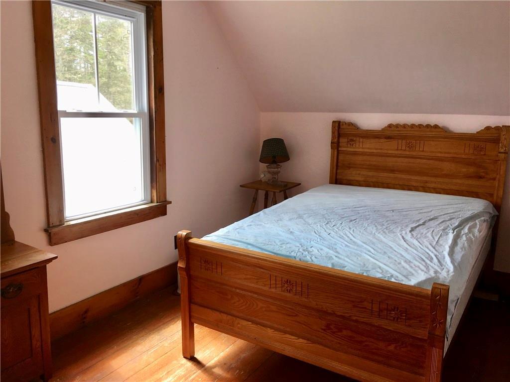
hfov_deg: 61.7
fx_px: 427
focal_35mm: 29
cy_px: 191
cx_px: 255
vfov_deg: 48.2
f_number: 2.2
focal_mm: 4.15
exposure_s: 1/60
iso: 32
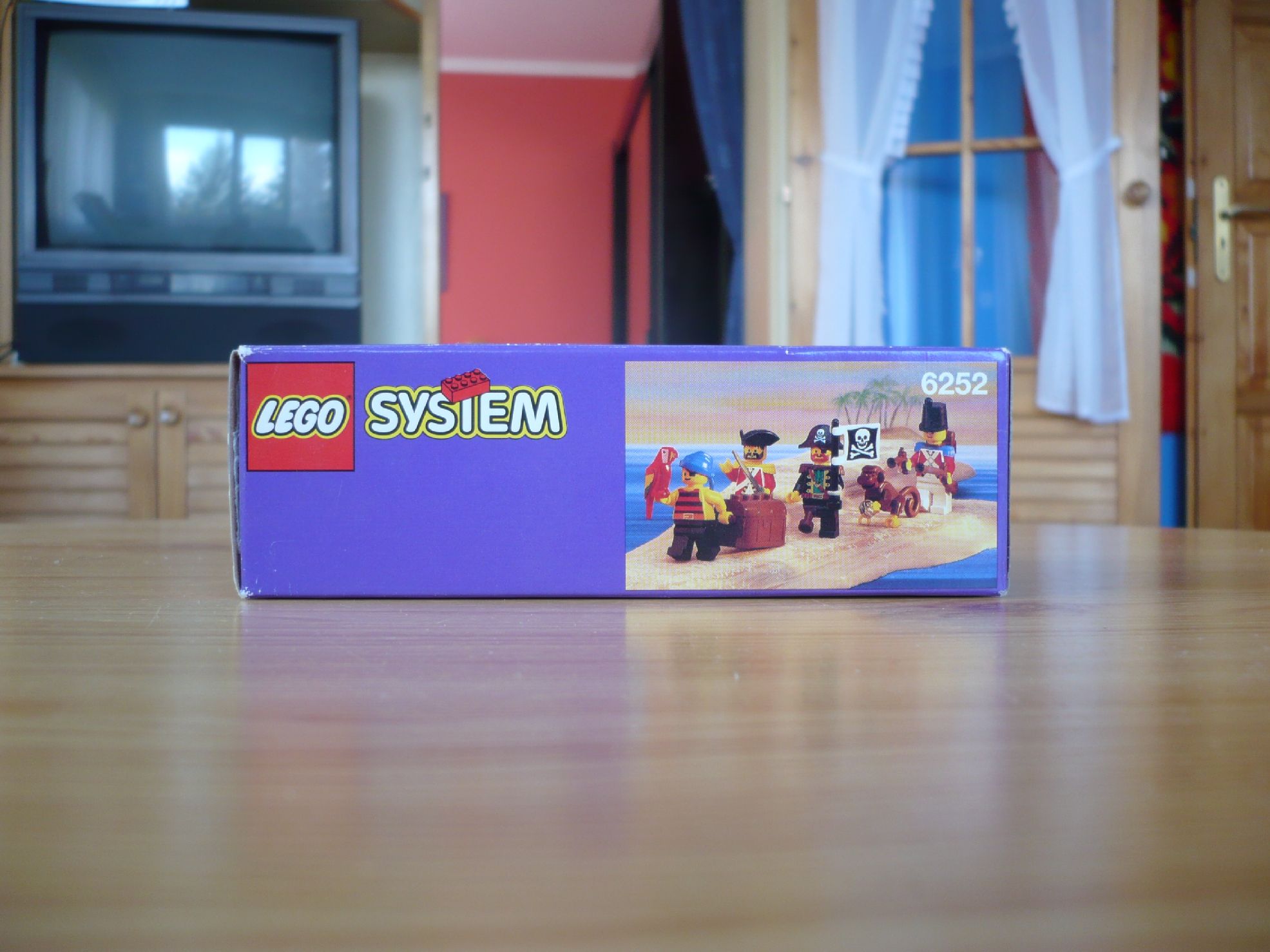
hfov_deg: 52.6
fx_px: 1284
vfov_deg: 40.7
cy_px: 476
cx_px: 635
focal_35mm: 35
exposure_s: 1/20
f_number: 2.8
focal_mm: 5.8
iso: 100
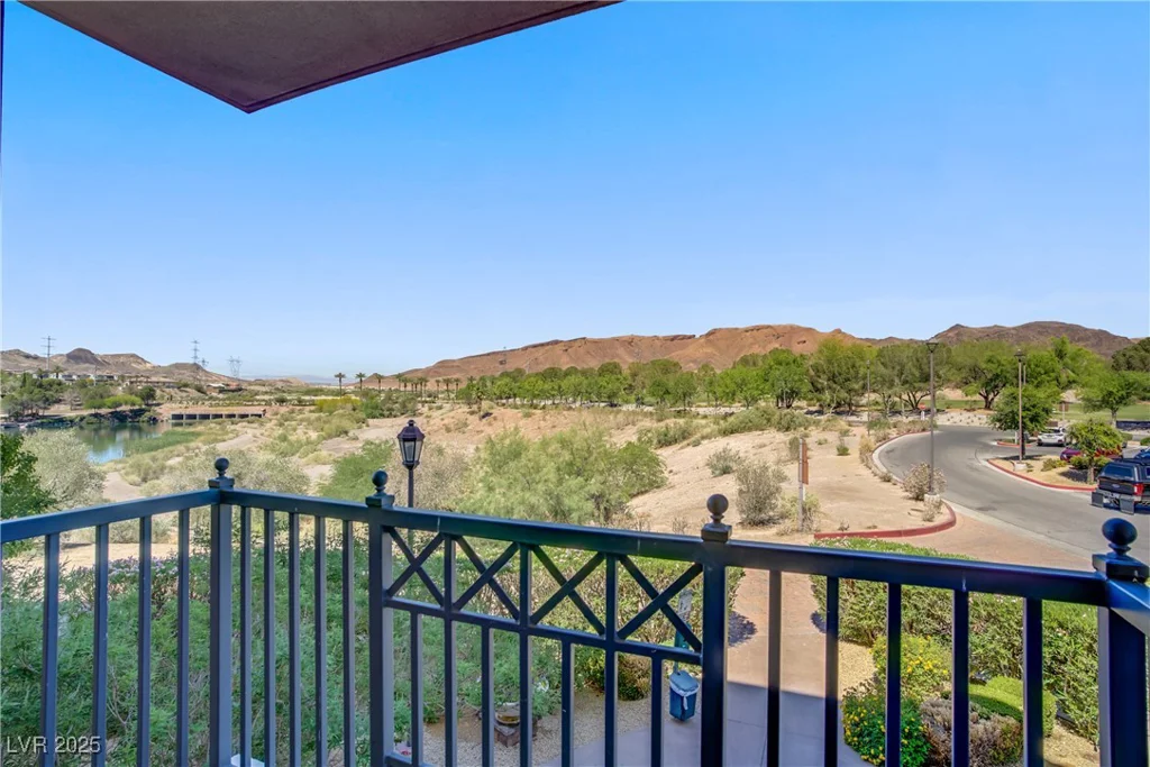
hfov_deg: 90.0
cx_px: 575
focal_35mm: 18
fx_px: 575
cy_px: 384
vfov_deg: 67.4
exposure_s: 1/200
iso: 100
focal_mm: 18
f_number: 7.1
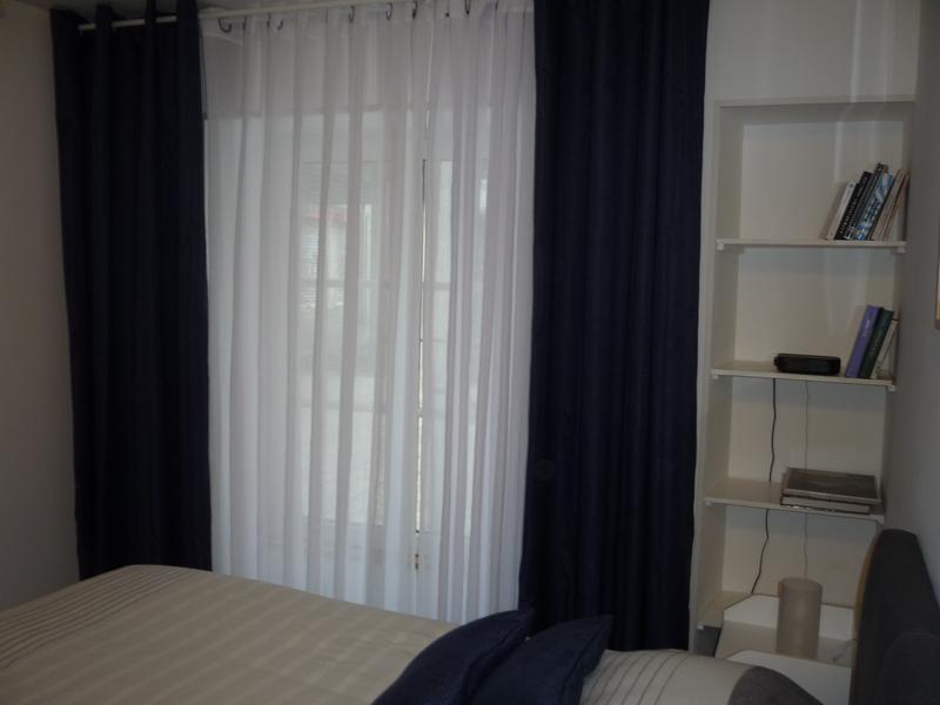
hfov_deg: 60.0
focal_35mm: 30
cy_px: 352
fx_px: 815
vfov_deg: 46.8
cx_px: 470
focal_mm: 5.2
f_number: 3.3
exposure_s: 1/30
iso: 100
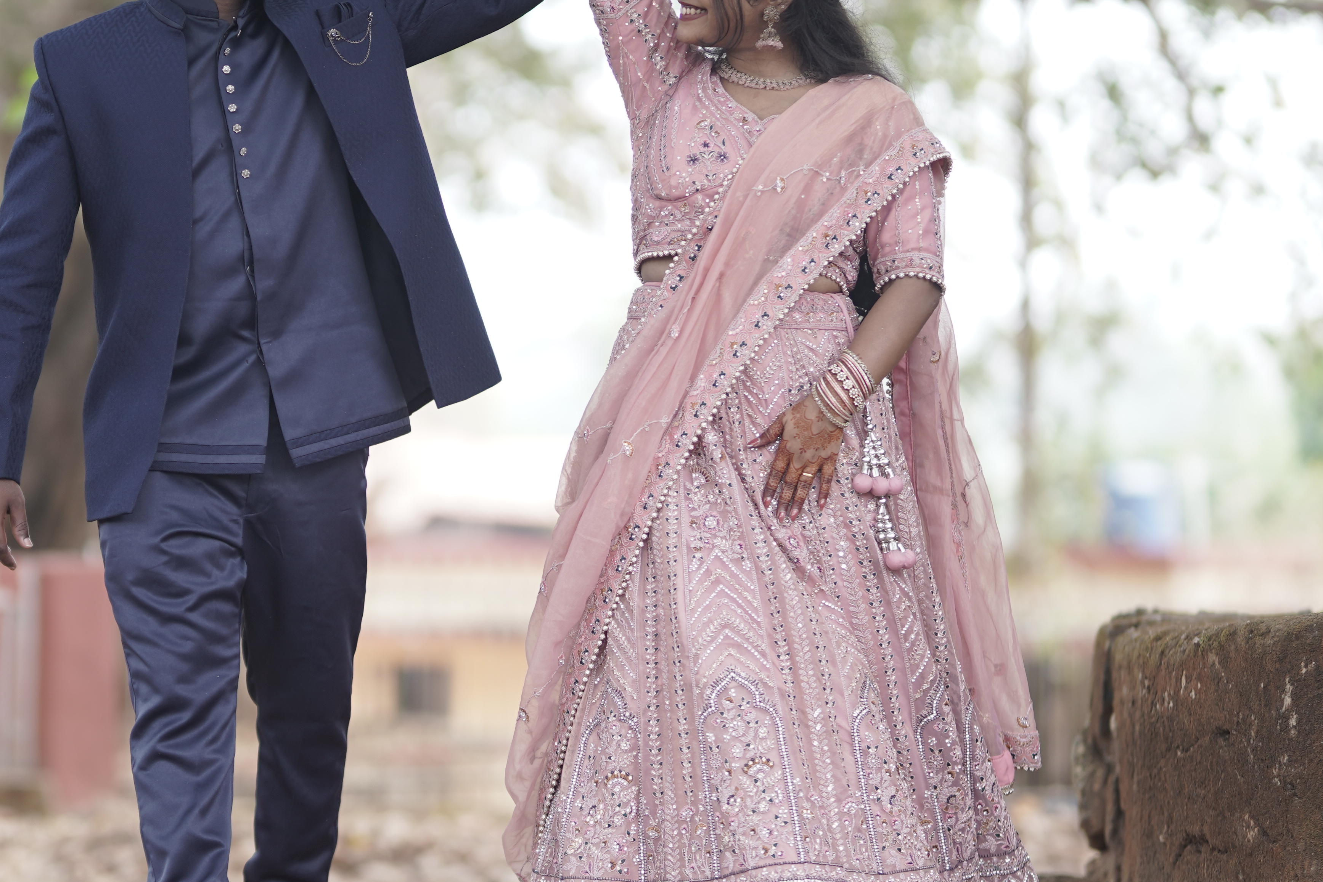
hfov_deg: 13.9
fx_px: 5402
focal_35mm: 147
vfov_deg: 9.3
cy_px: 353
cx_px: 326
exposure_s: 1/640
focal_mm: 85
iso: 160
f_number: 1.4
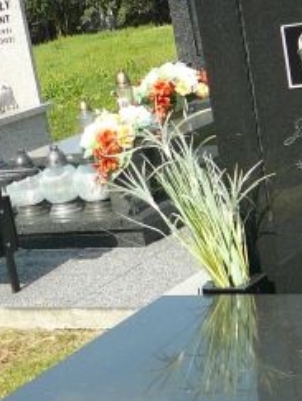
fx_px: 1067
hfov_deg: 16.1
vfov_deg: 20.9
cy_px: 343
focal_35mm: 92
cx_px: 190
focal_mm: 5.2
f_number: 2.8
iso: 80
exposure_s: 1/640
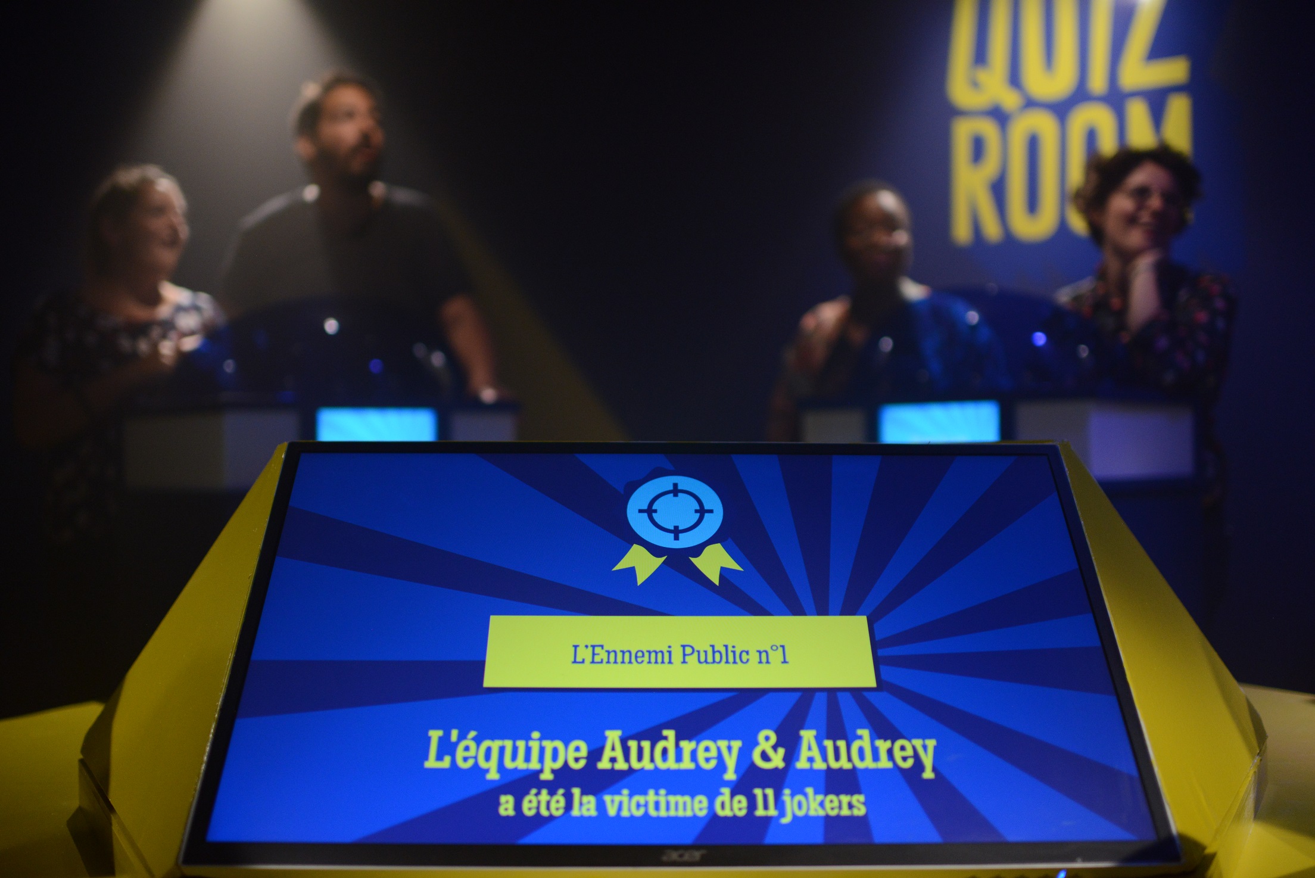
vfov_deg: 37.9
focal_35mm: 35
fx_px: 1279
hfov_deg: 54.4
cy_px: 439
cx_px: 658
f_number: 1.4
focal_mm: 35
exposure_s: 1/1000
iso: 1600
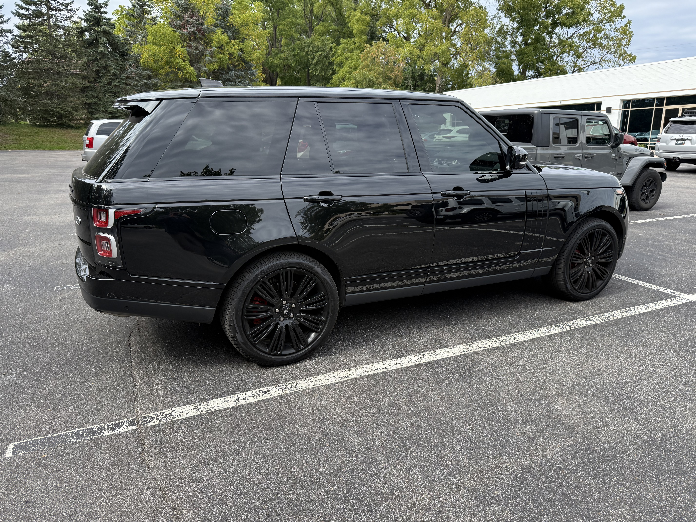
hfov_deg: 71.6
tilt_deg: -13.2
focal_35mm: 24
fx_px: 483
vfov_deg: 56.8
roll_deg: -1.8
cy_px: 261
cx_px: 348
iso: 100
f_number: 1.78
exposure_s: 1/1949
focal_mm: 6.76
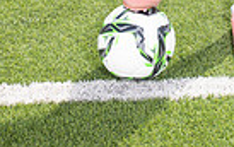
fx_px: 811
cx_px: 207
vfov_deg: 9.2
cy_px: -222
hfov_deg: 16.2
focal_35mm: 127
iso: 125
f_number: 7.1
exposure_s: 1/320
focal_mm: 38
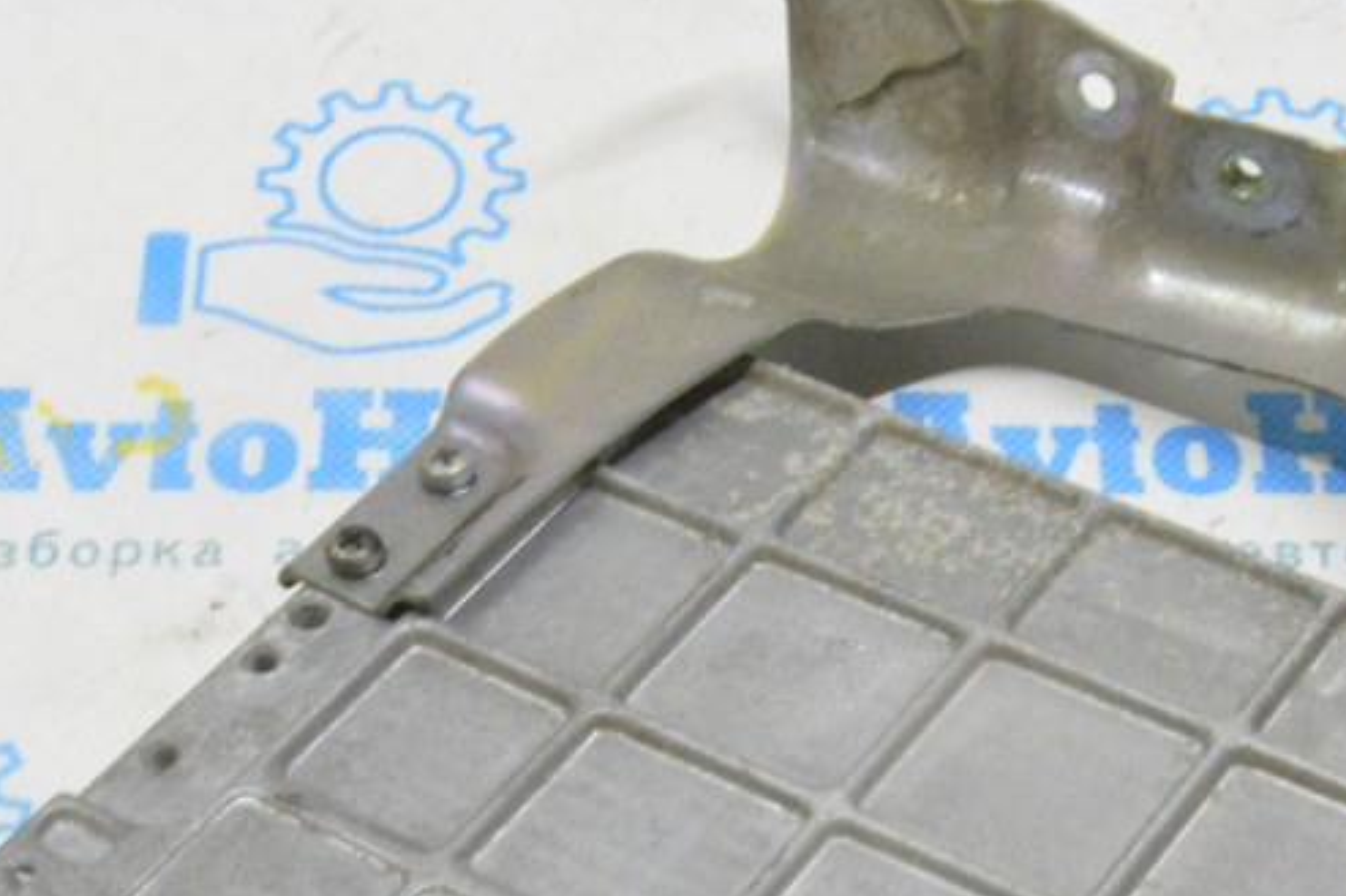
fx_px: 3252
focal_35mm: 87
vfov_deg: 15.4
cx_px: 858
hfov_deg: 23.3
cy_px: 919
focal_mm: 28
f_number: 20
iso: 6400
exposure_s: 1/15
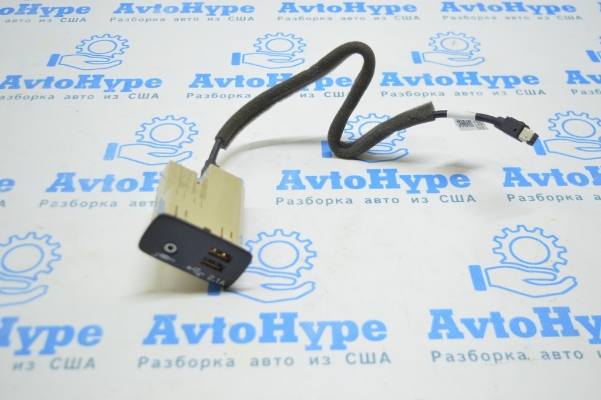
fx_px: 726
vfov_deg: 30.8
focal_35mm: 44
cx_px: 300
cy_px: 200
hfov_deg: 45.0
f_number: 4.2
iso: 400
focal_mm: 29
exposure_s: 1/40
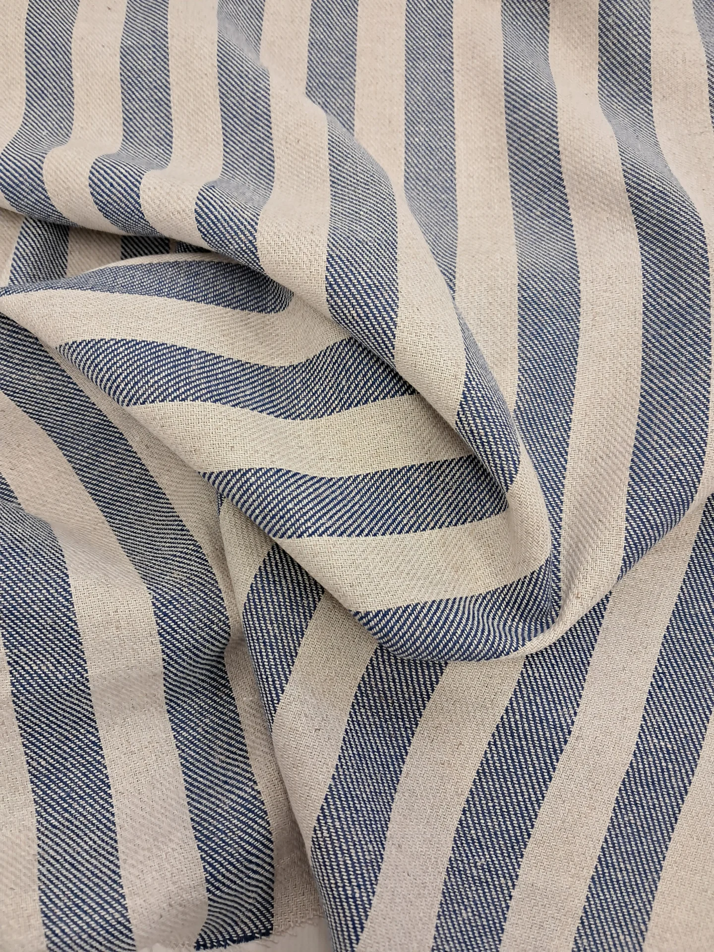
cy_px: 476
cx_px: 357
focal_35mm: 27
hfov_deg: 51.4
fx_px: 743
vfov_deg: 65.3
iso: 125
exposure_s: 1/50
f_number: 1.8
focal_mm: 4
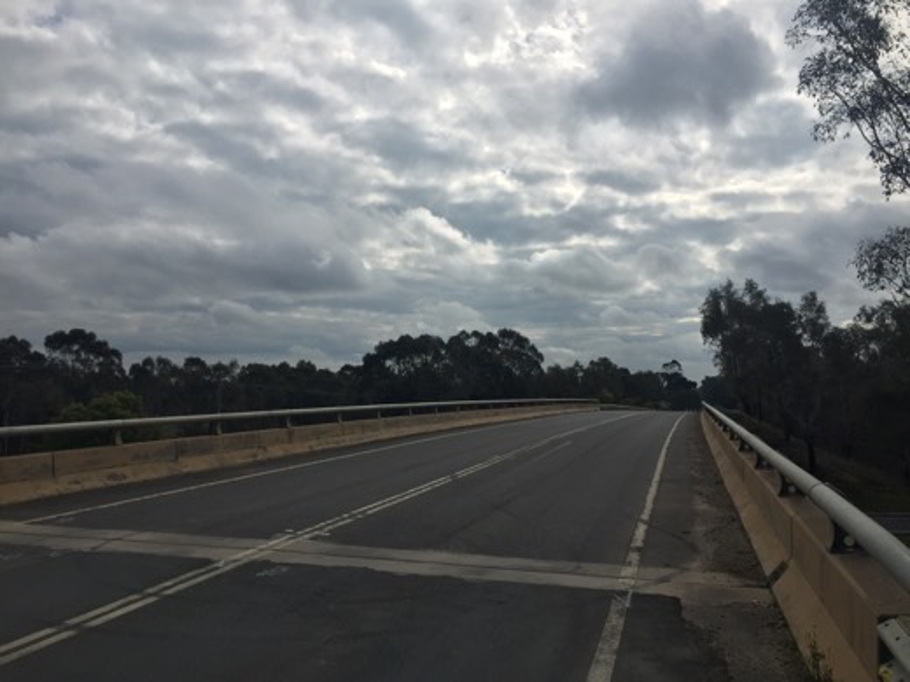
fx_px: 762
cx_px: 455
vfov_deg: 48.2
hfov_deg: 61.7
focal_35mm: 29
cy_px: 341
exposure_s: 1/6623
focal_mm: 4.15
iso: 32
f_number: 2.2
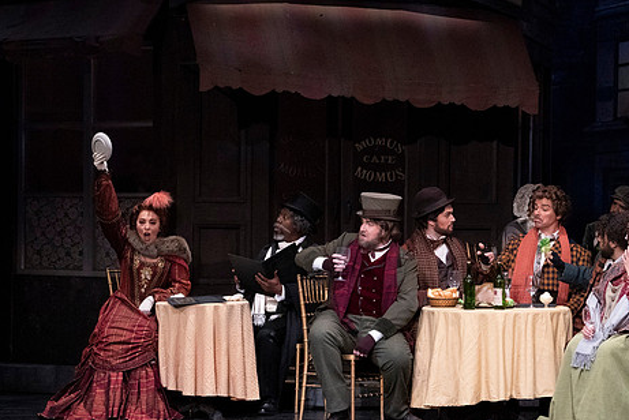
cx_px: 318
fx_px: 3934
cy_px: 219
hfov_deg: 9.1
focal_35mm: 225
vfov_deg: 6.1
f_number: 13
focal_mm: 179
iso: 16000
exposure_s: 1/400
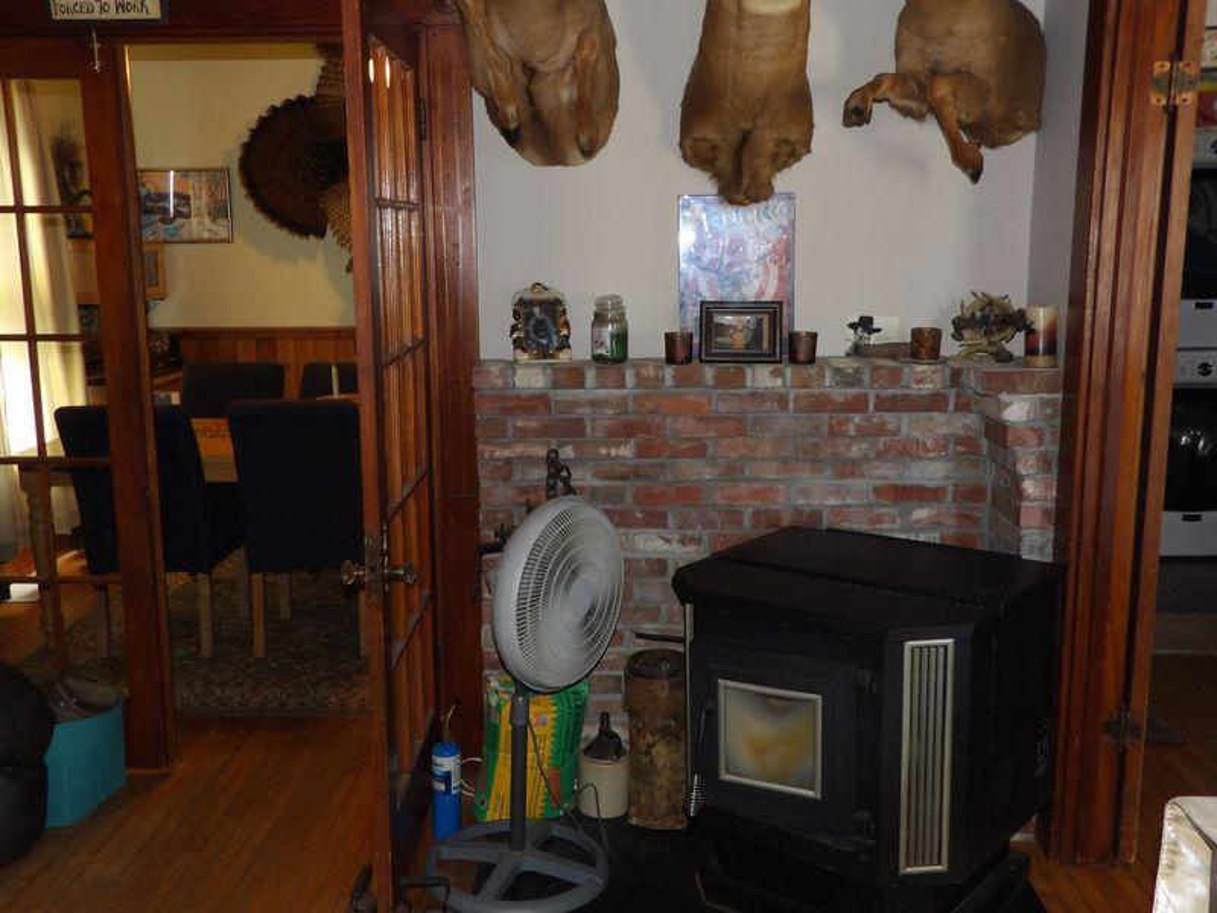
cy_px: 456
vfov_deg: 42.9
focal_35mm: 33
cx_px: 608
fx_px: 1160
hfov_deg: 55.4
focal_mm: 5.9
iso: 200
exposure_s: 1/18
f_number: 3.6
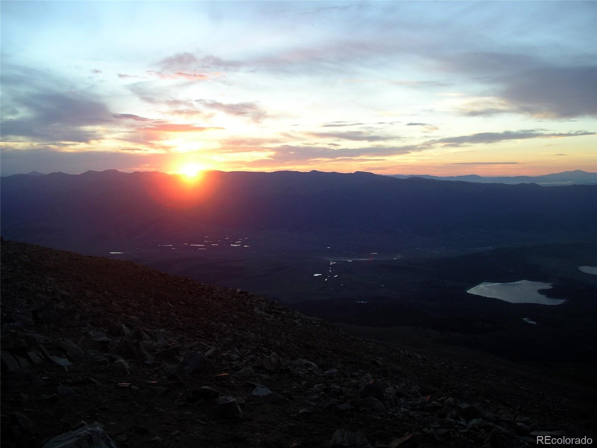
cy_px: 224
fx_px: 638
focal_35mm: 37
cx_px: 298
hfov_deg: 50.1
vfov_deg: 38.7
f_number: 2.8
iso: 64
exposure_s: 1/80
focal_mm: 7.8
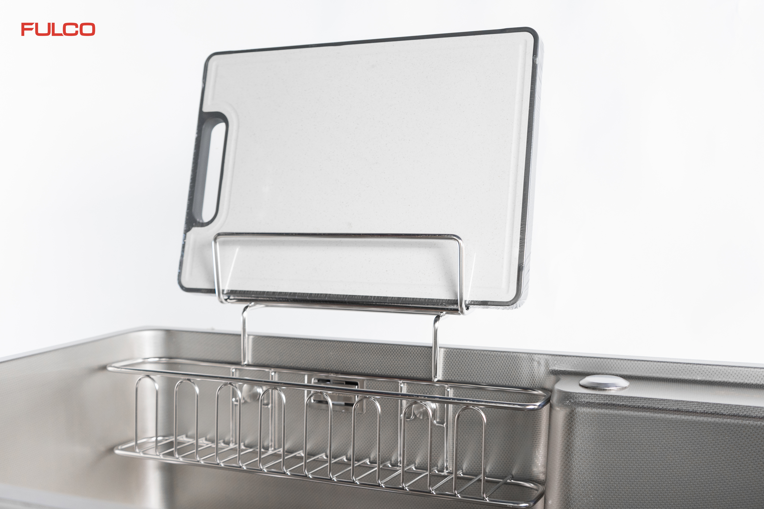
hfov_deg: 46.4
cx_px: 382
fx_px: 891
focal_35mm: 42
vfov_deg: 31.9
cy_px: 254
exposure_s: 1/80
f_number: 3.5
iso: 1250
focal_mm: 28
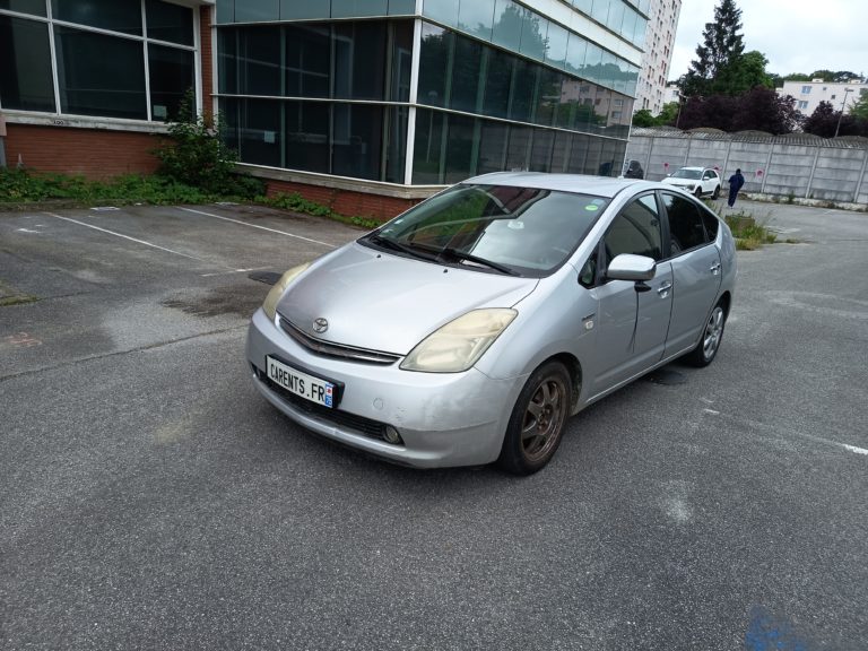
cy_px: 326
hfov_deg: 71.6
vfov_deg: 56.8
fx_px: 602
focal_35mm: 24
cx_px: 434
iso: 50
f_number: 1.7
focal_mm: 5.27
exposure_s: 1/348
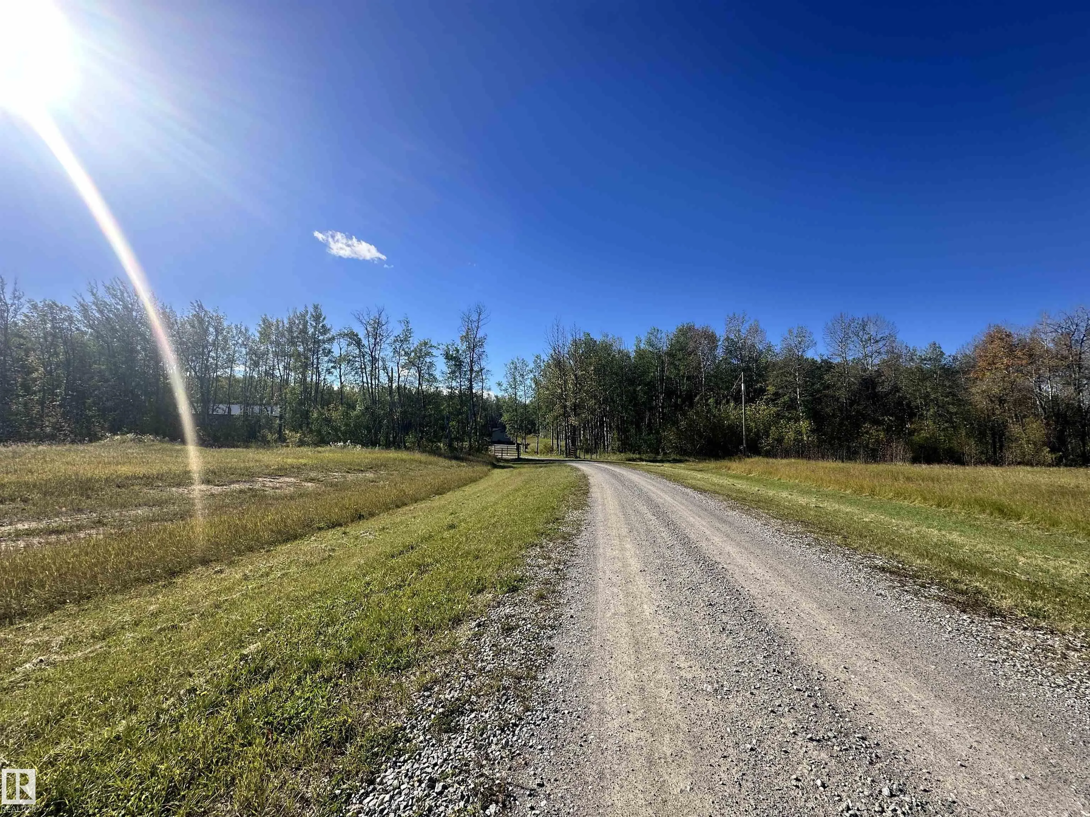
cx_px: 545
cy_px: 408
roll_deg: -1.4
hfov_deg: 102.1
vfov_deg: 85.7
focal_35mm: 14
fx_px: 441
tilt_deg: +2.2
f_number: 2.2
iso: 40
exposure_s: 1/1689
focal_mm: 2.22
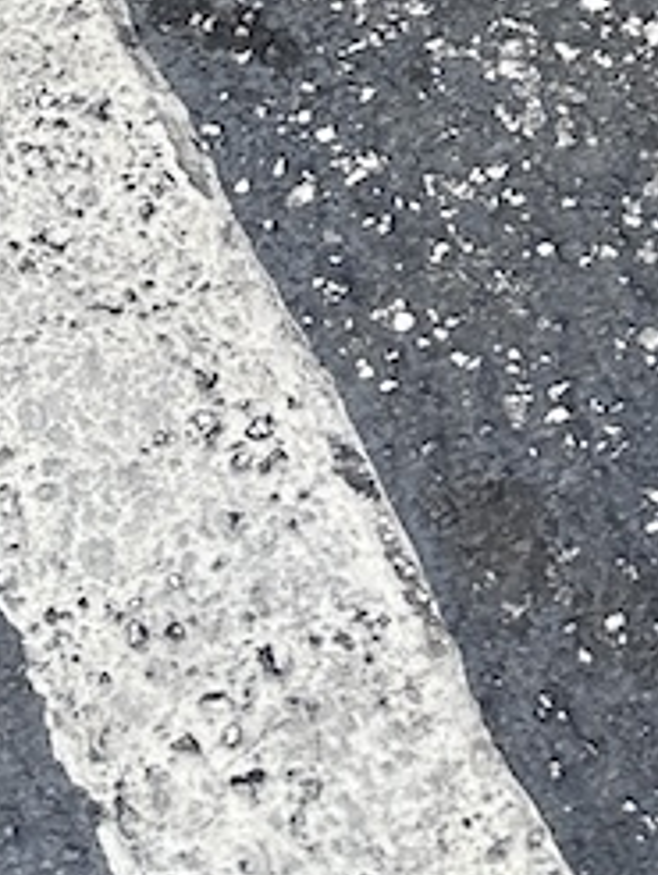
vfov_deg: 9.8
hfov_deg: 9.5
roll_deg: -2.1
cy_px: -1686
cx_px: 644
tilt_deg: -21.2
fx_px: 3947
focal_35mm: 156
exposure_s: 1/4762
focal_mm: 6.86
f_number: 1.78
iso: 80
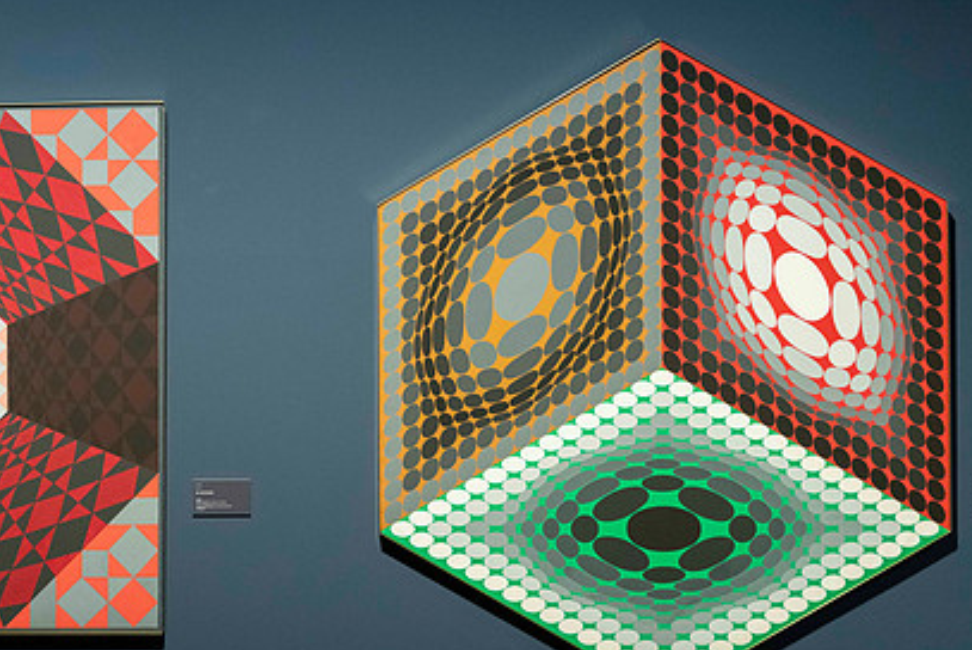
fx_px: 1918
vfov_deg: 19.2
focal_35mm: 71
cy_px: 341
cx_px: 306
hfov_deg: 28.2
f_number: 2.8
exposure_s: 1/100
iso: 3600
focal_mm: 48
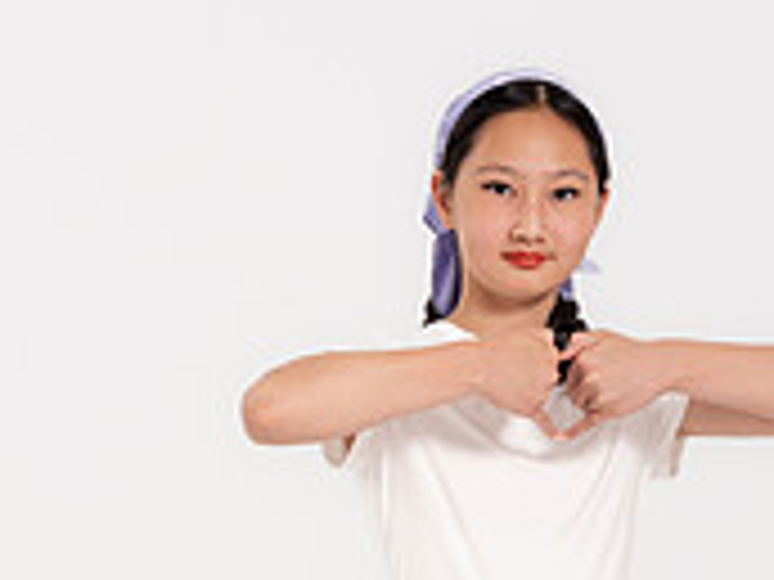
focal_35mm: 176
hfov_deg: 11.2
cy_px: 737
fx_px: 3935
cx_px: 486
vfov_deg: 8.3
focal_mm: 70
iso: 400
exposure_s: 1/160
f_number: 10
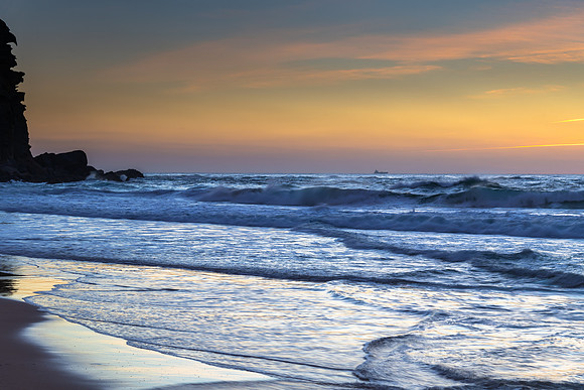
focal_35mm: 66
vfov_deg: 20.5
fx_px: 1079
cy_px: 195
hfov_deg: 30.3
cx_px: 292
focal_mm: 65
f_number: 7.1
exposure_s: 1/8
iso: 125
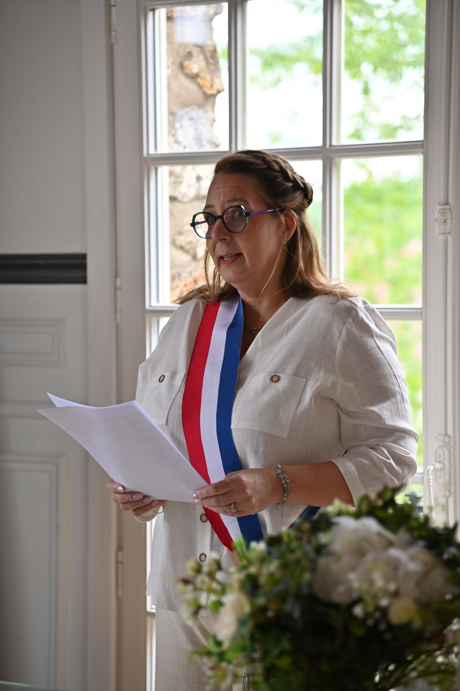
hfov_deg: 12.4
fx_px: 2111
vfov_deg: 18.6
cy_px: 346
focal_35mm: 110
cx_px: 230
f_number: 4
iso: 320
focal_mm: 110
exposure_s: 1/250
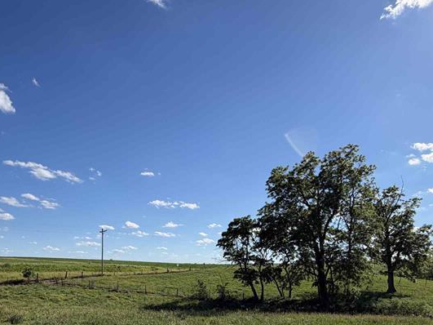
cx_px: 187
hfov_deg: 65.0
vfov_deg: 49.2
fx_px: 338
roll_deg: +0.3
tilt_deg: +4.3
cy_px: 247
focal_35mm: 27
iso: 20
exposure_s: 1/1105
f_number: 2.2
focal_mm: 2.22
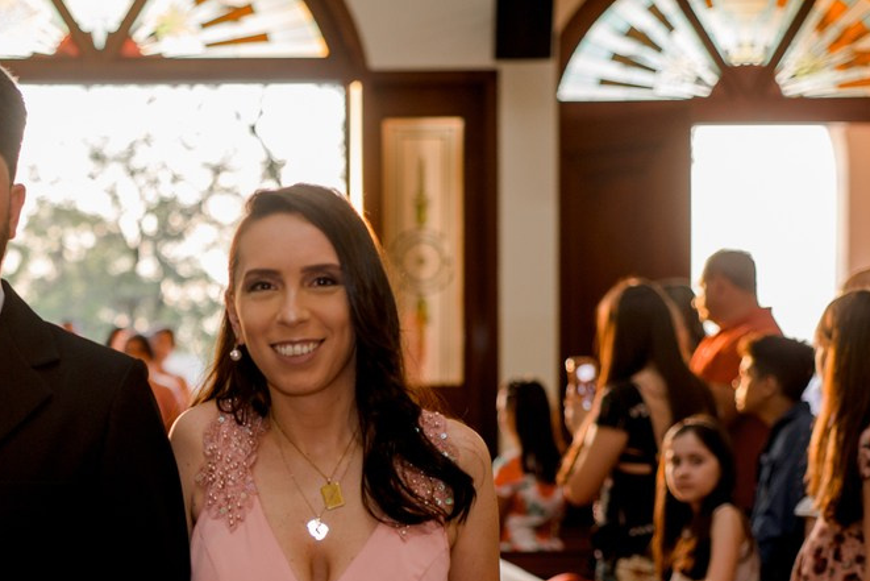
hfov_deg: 21.2
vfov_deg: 14.5
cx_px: 83
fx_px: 2272
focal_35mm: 94
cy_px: 454
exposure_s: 1/160
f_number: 2.8
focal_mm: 50
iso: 500
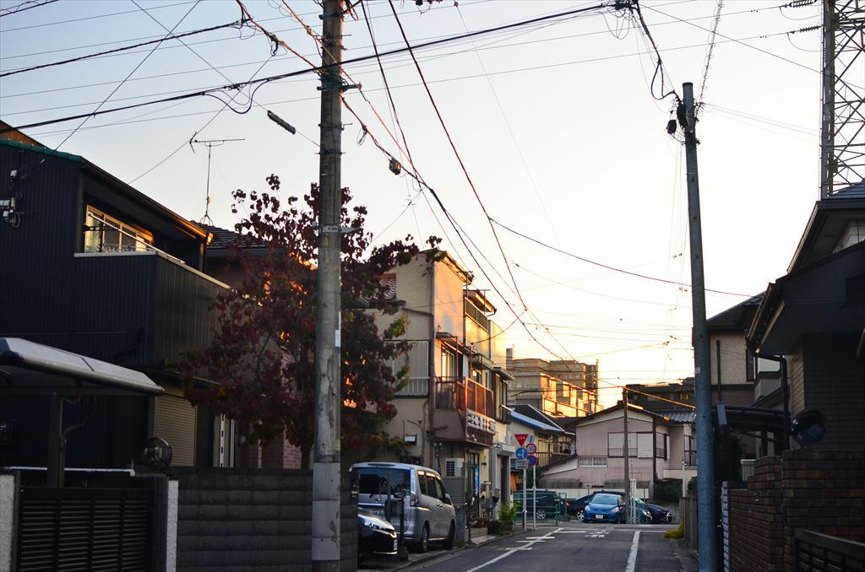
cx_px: 432
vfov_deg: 25.6
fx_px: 1259
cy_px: 286
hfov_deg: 37.9
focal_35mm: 52
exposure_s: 1/400
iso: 640
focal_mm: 35
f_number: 3.5
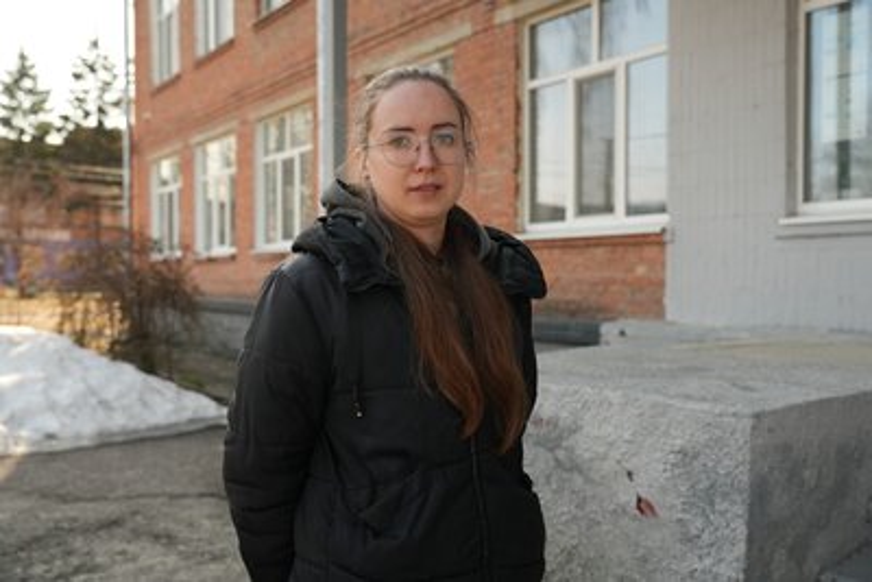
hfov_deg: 58.7
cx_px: 436
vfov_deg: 41.1
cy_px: 291
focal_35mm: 32
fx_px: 775
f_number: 3.5
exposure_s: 1/200
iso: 800
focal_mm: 32
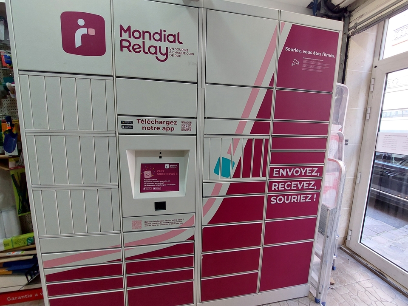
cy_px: 153
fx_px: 153
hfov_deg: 106.2
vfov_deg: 89.9
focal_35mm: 13
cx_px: 204
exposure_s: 1/50
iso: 125
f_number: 2.2
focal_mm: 1.74
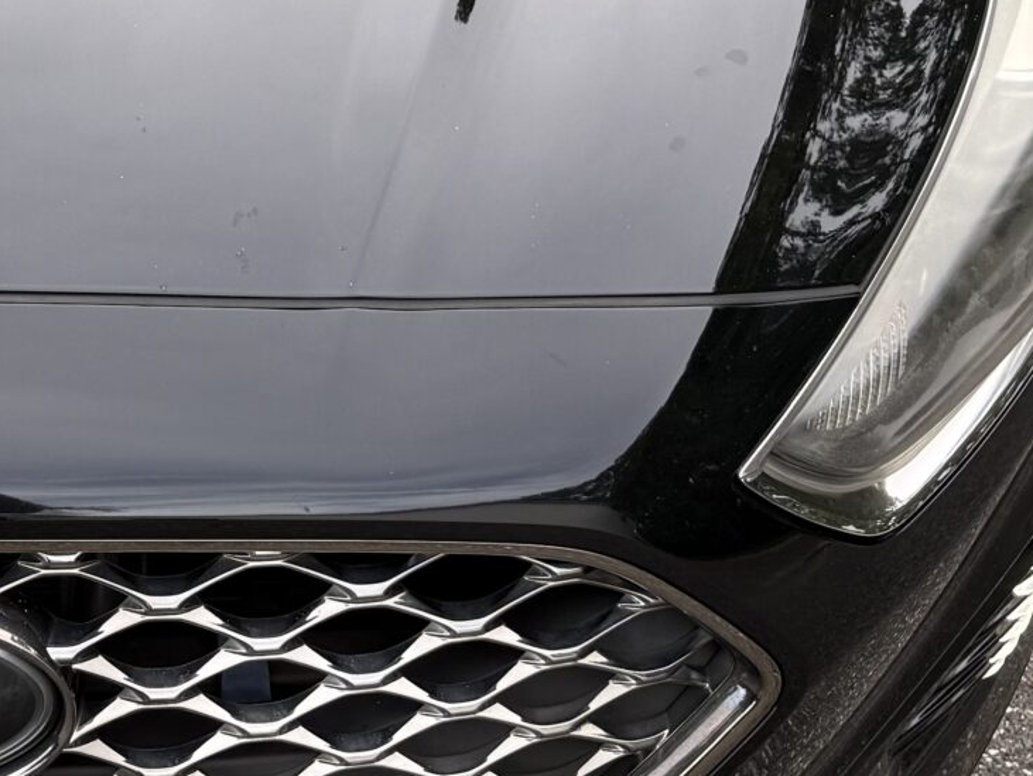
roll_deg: -1.0
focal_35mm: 84
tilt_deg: -26.4
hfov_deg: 22.1
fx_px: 2508
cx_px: -69
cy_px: -127
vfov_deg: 16.9
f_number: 1.78
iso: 80
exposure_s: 1/476
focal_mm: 6.76
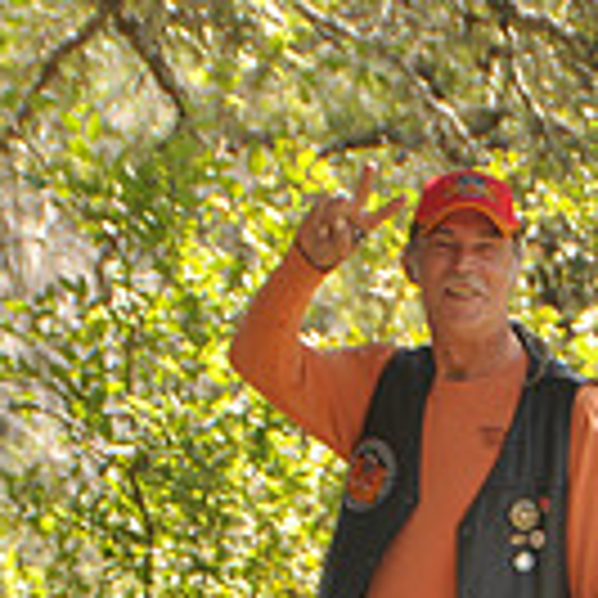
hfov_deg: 1.9
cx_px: 427
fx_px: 18431
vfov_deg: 1.9
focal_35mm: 943
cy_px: 686
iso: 200
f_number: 6.7
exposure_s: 1/180
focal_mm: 170
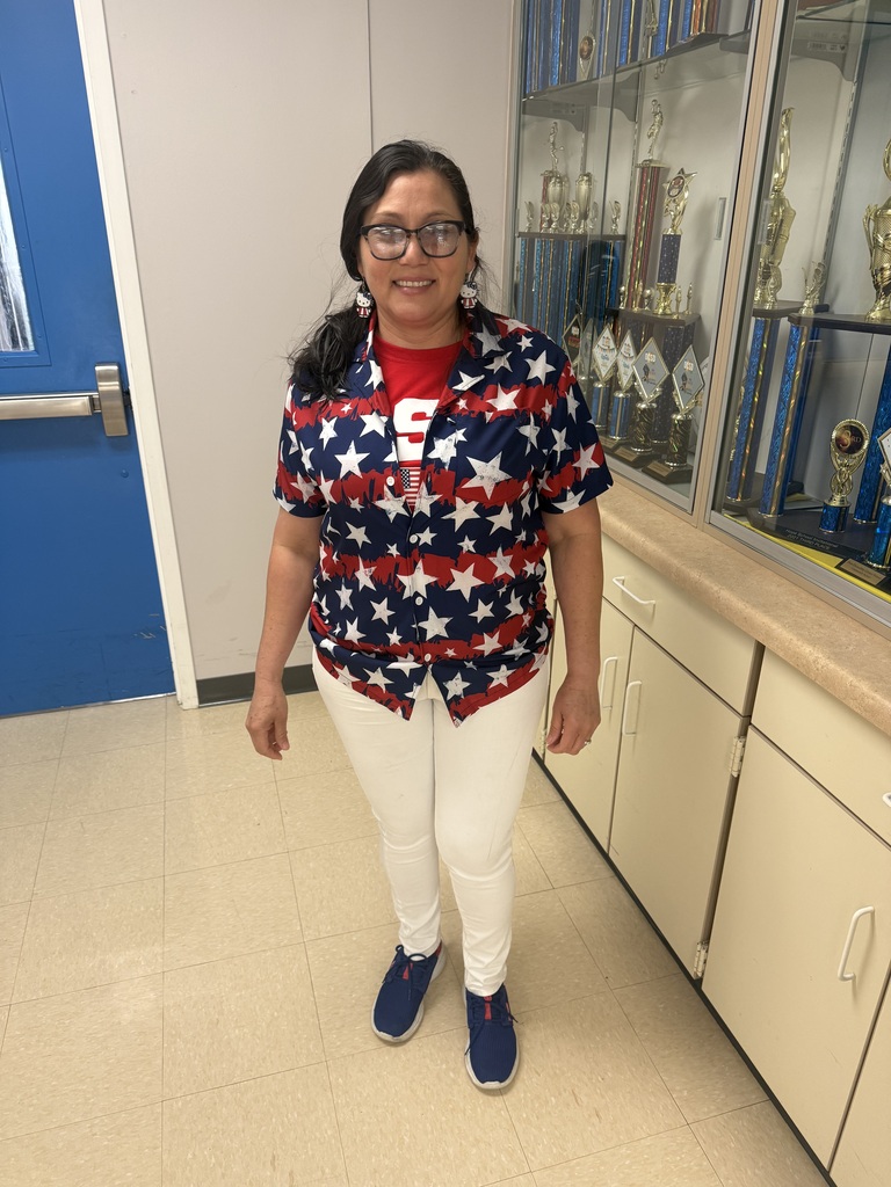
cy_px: 594
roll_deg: +0.3
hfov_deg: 56.8
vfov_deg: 71.6
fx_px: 824
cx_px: 446
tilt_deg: -24.1
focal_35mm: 24
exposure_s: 1/120
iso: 200
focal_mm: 6.76
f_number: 1.78
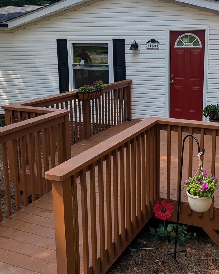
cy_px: 107
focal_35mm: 41
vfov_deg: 44.5
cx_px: 155
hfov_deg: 35.9
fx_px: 332
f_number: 1.68
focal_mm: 6.9
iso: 21
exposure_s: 1/611
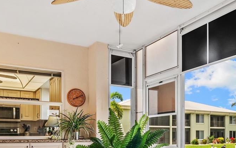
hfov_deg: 49.4
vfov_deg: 30.4
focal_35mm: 39
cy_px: 149
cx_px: 160
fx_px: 251
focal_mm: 16
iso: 320
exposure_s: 1/20
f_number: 10
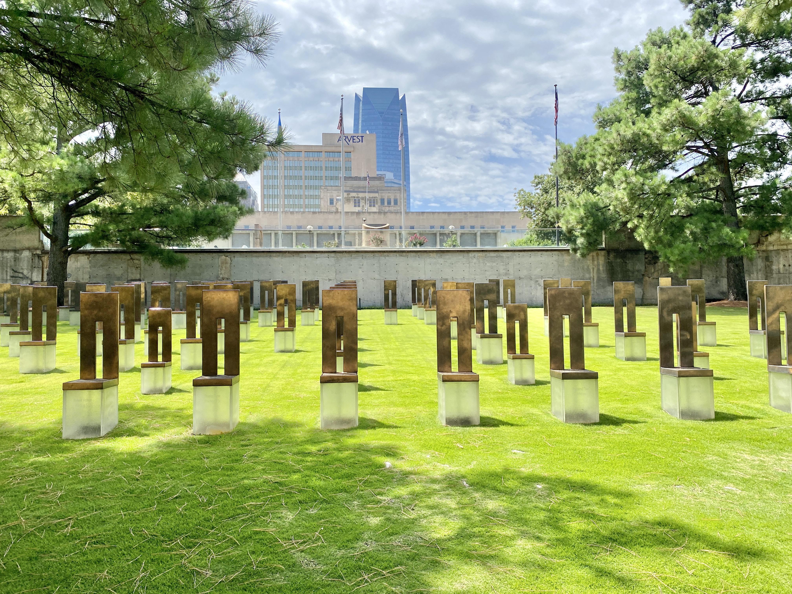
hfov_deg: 67.3
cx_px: 396
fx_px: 595
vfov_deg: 53.1
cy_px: 297
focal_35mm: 26
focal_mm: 4.25
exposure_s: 1/2513
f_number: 1.8
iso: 32
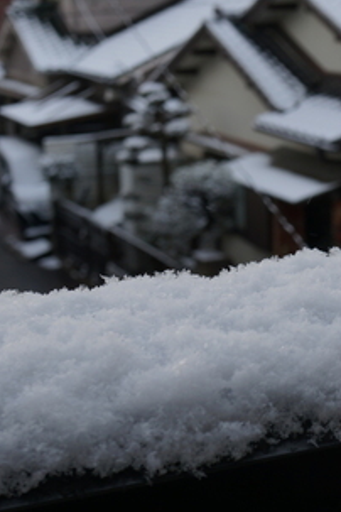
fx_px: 1264
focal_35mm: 89
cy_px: 258
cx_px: 348
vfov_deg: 22.9
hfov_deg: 15.1
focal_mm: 30
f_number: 6.3
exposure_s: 1/100
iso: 100
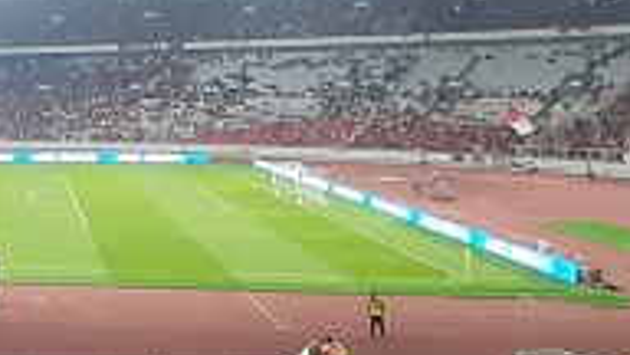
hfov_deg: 27.0
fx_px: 986
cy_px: -138
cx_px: -276
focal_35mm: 59
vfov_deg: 18.6
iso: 125
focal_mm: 1.42
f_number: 2.2
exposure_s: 1/50
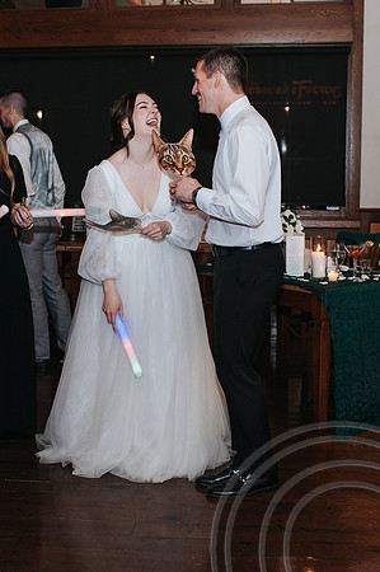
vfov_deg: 36.1
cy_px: 300
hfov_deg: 24.5
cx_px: 177
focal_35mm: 55
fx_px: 876
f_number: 3.2
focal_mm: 35
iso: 800
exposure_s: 1/200
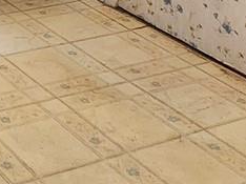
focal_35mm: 89
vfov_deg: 12.7
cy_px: -262
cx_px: -134
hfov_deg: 19.1
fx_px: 632
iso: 320
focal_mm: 2.2
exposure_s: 1/60
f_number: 2.2
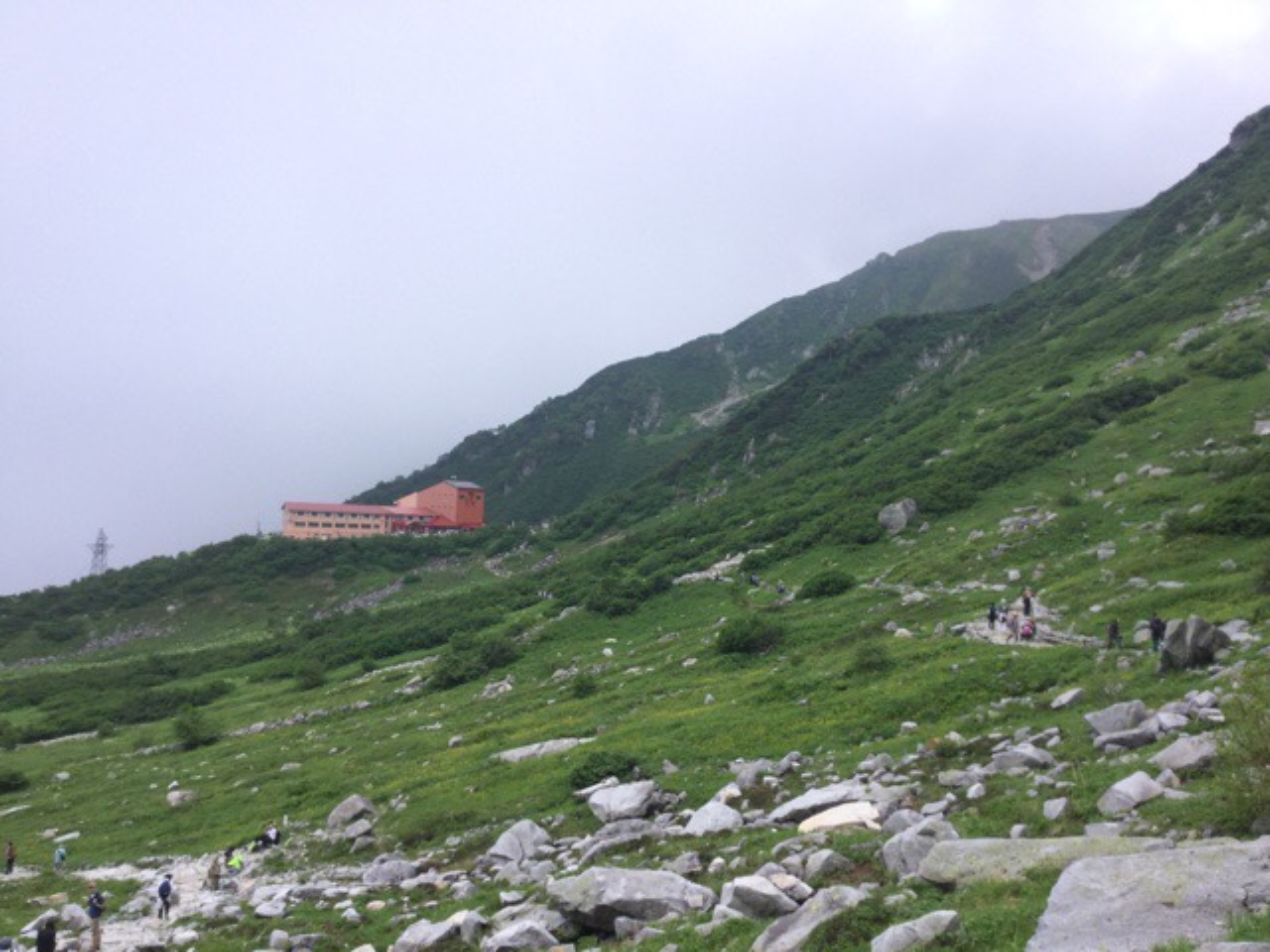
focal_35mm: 31
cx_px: 635
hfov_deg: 58.4
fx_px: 1137
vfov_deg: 45.4
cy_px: 476
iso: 25
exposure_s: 1/395
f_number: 2.4
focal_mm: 3.3
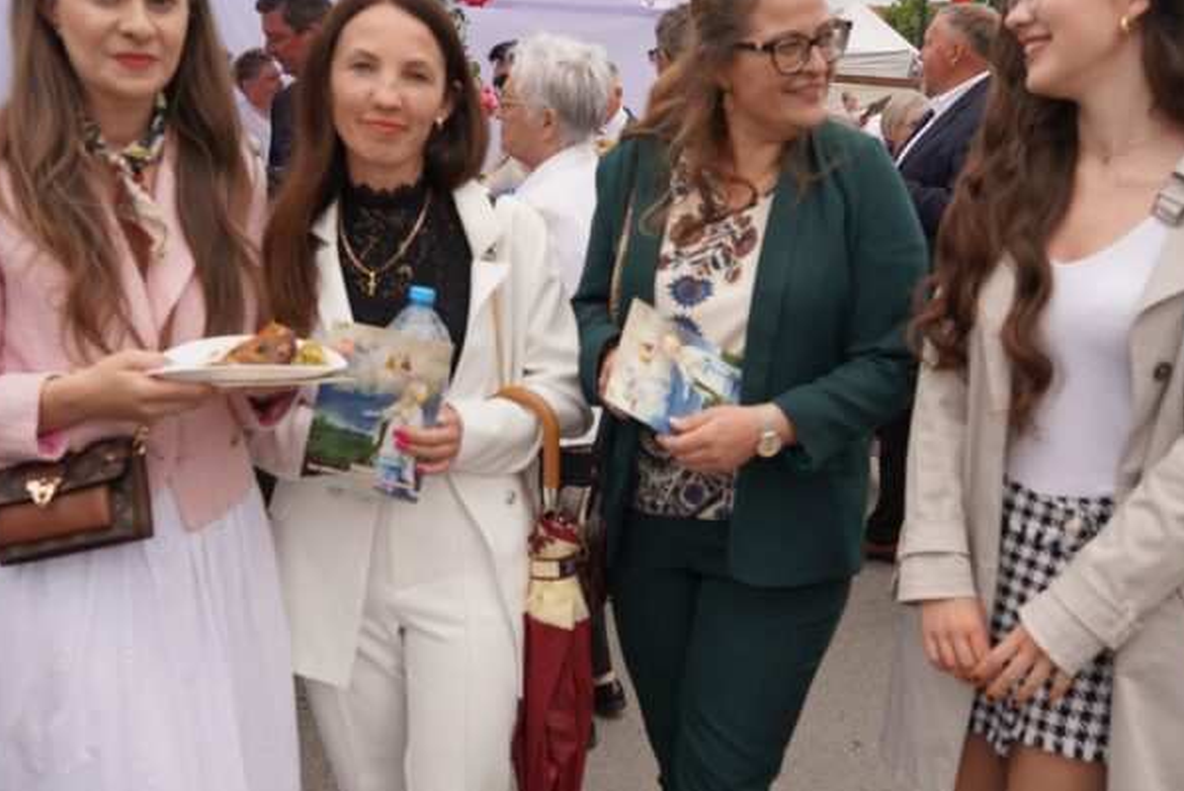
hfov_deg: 47.4
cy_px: 468
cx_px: 607
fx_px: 1349
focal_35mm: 41
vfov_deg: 32.6
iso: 100
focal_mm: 24
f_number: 4
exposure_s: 1/250
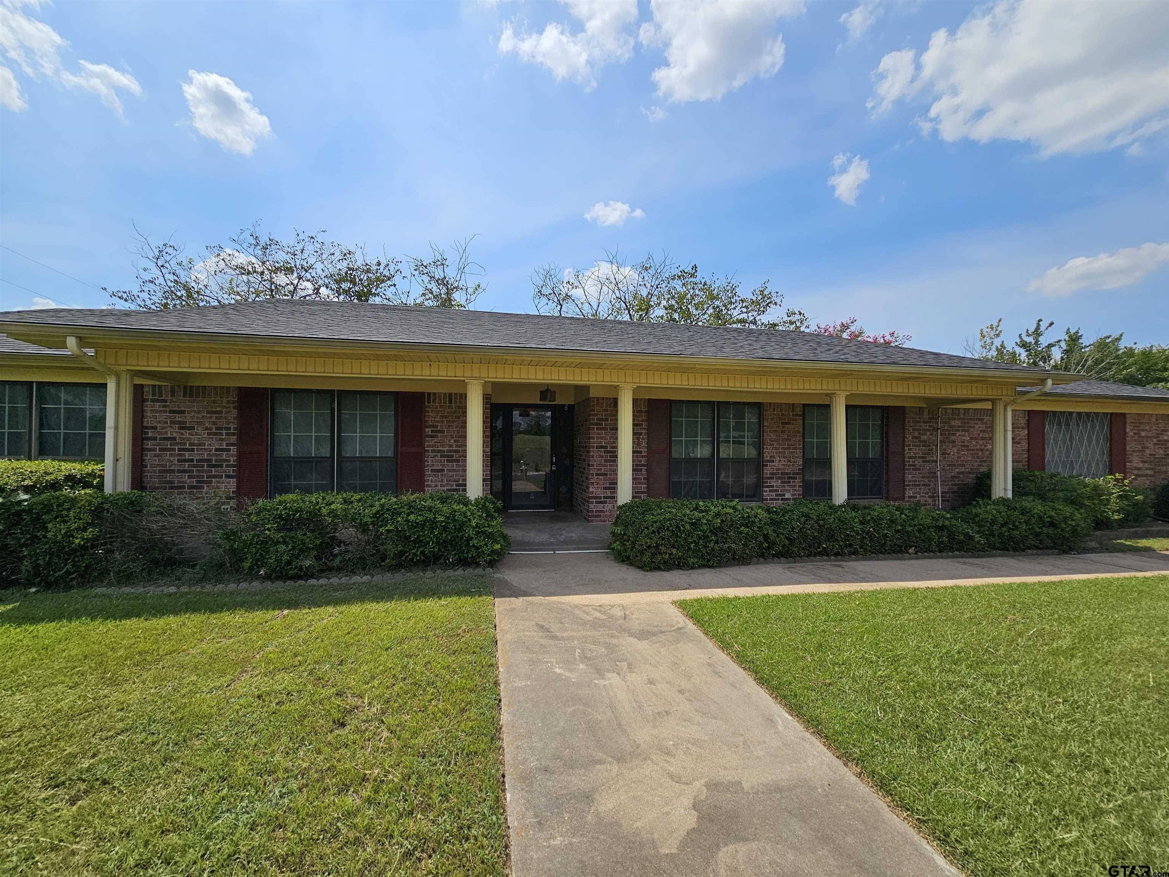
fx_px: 439
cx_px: 584
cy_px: 438
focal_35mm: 13
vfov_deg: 89.9
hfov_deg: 106.2
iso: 50
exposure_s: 1/3967
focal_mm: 2.2
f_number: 2.2
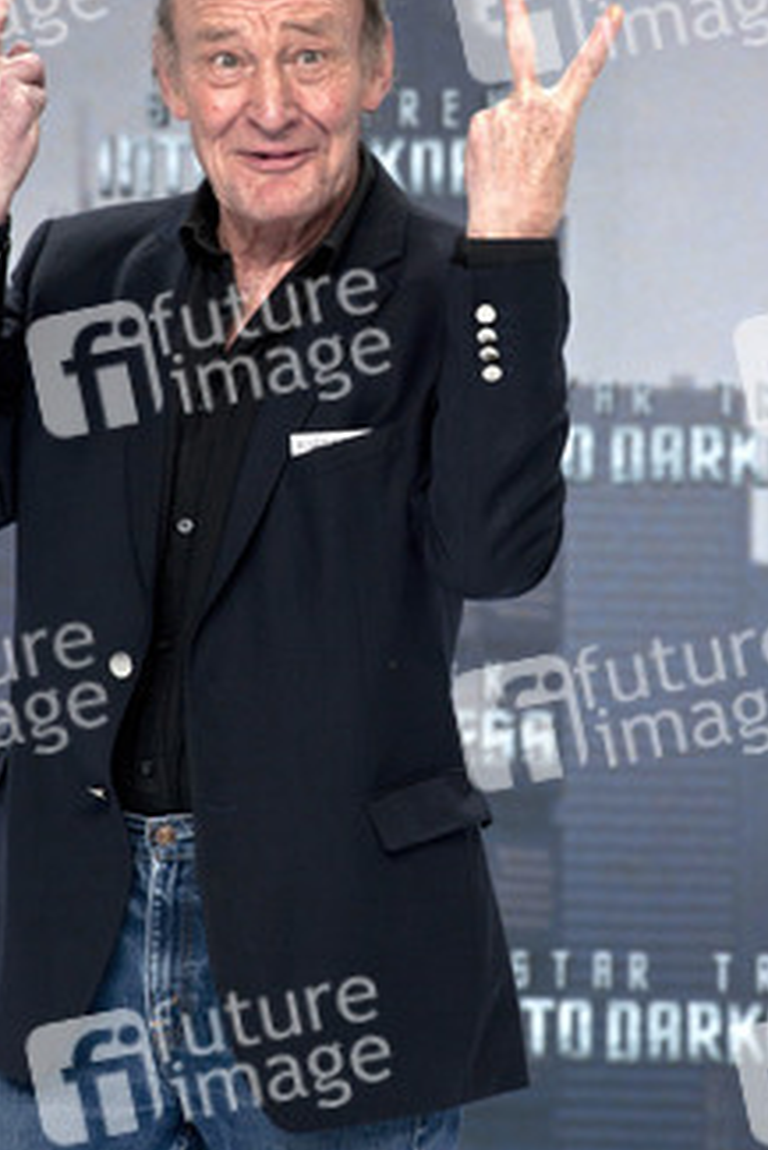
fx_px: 7863
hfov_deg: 5.6
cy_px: 531
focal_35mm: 246
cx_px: 313
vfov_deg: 8.4
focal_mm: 200
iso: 1000
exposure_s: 1/640
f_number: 13
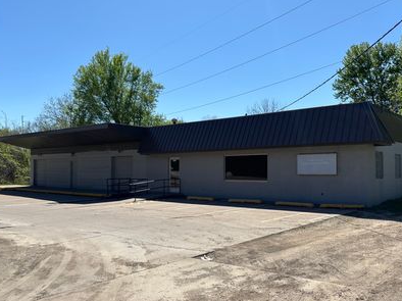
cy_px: 157
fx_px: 383
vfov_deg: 42.9
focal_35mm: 33
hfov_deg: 55.4
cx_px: 209
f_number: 1.6
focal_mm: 5.96
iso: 50
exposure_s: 1/4425
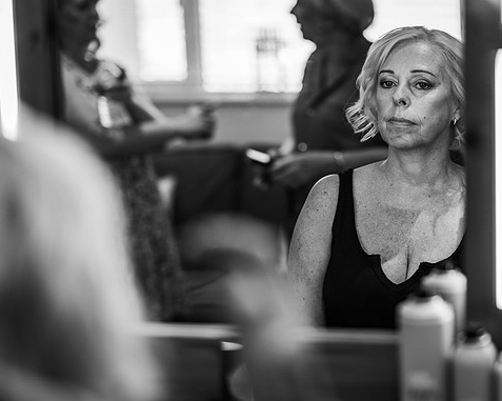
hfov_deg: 19.8
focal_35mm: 97
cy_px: 200
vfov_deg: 15.8
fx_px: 1440
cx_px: 299
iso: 180
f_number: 2.2
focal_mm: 85
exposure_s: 1/200
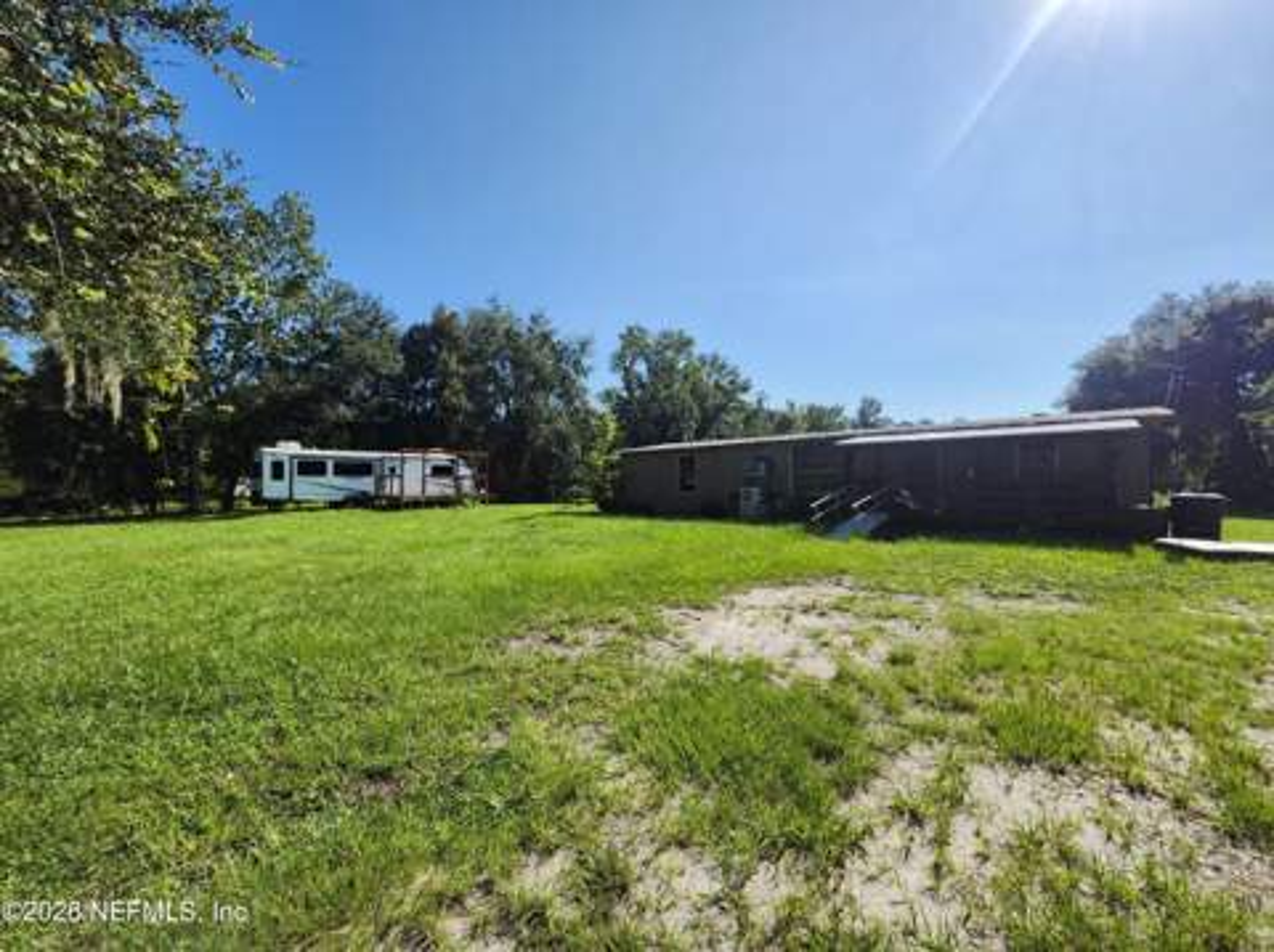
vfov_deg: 89.8
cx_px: 637
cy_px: 476
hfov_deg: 106.2
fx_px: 478
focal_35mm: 13
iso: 40
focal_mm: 1.74
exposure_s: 1/2218
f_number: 2.2
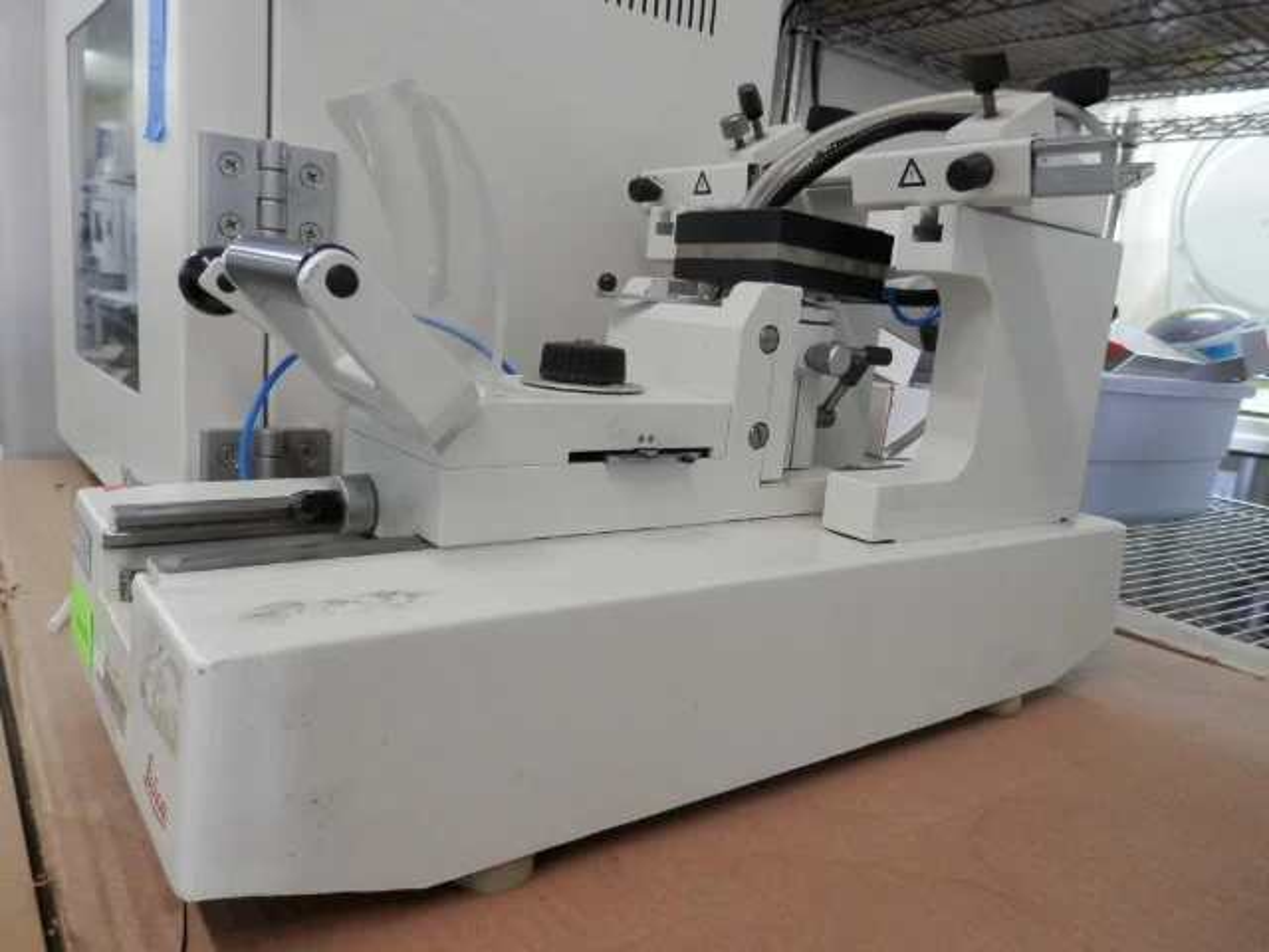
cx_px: 634
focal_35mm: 25
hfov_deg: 69.4
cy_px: 476
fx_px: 916
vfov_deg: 54.9
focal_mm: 4.5
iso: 200
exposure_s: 1/20
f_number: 3
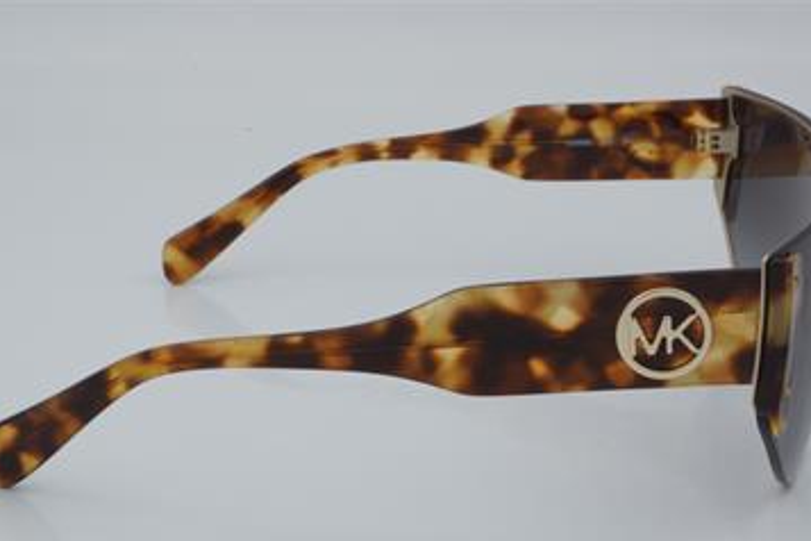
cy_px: 300
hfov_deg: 26.8
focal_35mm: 76
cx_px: 416
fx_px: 1702
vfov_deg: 18.0
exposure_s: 1/4
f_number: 32
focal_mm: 45
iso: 100
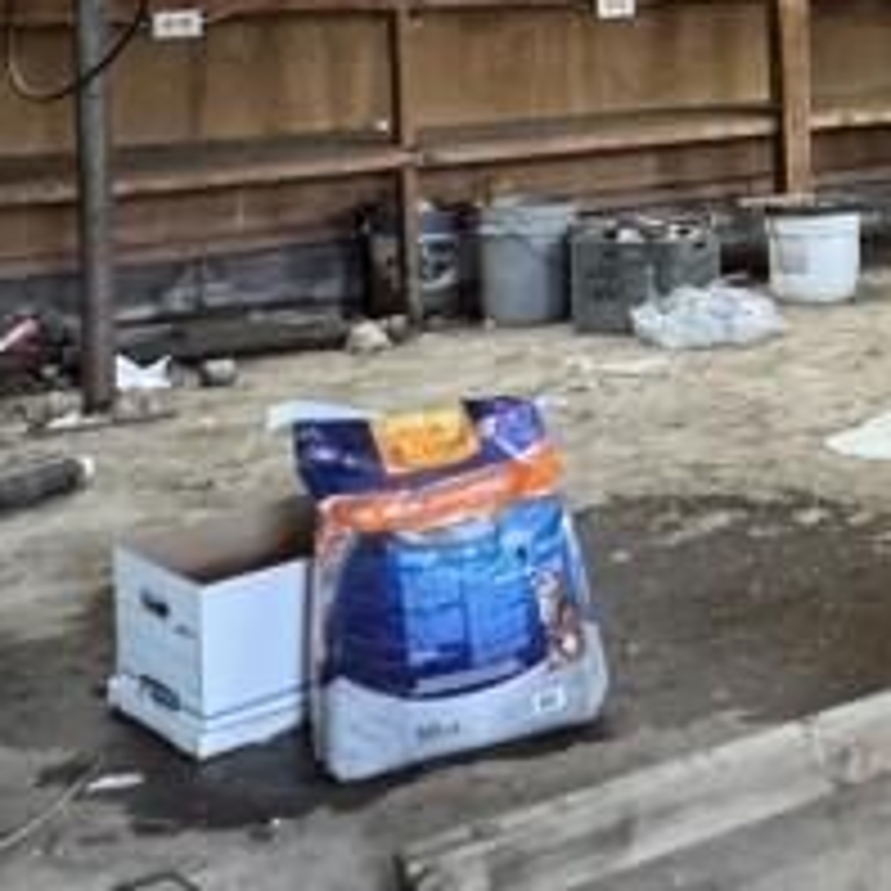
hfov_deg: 22.0
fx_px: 1864
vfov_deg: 25.7
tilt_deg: -5.4
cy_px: 27
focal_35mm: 64
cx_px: 1359
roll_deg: -0.2
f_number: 2.2
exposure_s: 1/60
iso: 250
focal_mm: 2.22
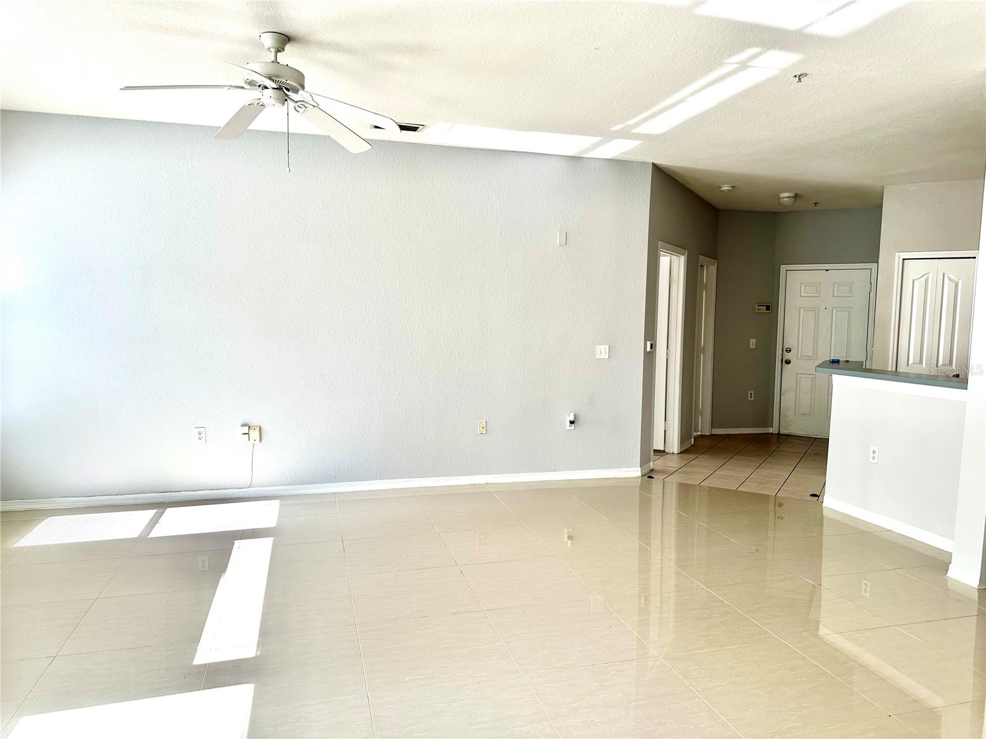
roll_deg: -1.4
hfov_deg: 71.6
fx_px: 684
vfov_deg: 56.8
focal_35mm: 24
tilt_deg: -5.0
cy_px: 370
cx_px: 493
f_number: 1.78
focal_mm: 6.86
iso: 80
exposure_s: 1/357
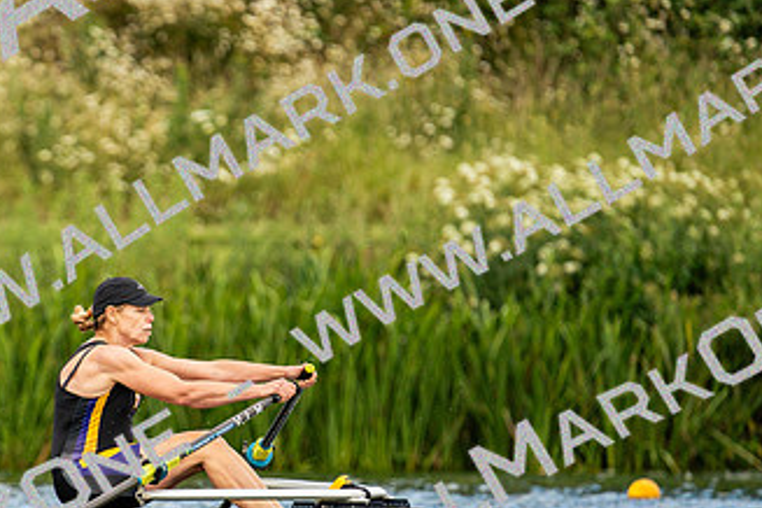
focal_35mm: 1065
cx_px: 121
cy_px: 402
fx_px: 22541
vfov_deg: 1.3
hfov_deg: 1.9
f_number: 6.3
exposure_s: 1/2000
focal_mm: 600
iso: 640
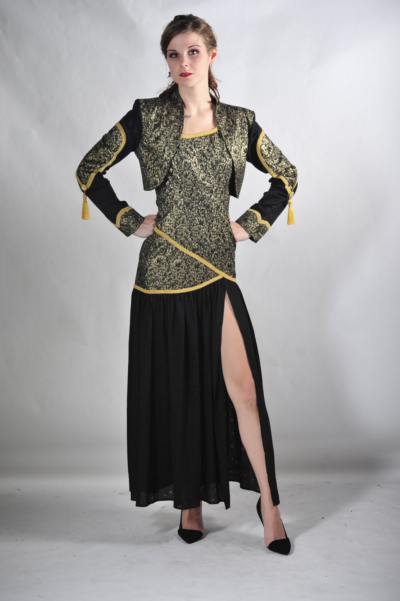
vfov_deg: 28.5
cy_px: 299
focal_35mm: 71
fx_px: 1184
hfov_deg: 19.2
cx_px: 199
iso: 400
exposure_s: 1/200
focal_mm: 70
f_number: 4.5
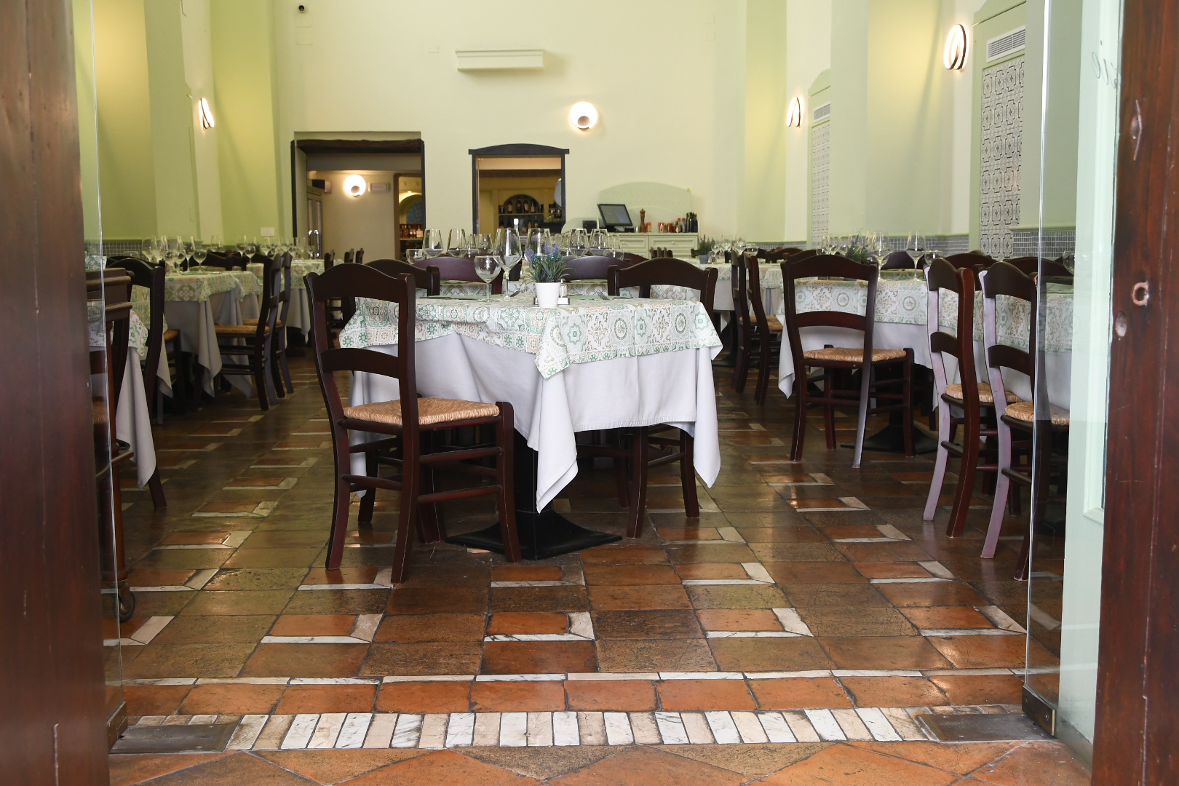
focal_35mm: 42
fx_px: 1375
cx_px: 590
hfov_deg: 46.4
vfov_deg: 31.9
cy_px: 393
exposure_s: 1/50
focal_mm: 28
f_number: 7.1
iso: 900
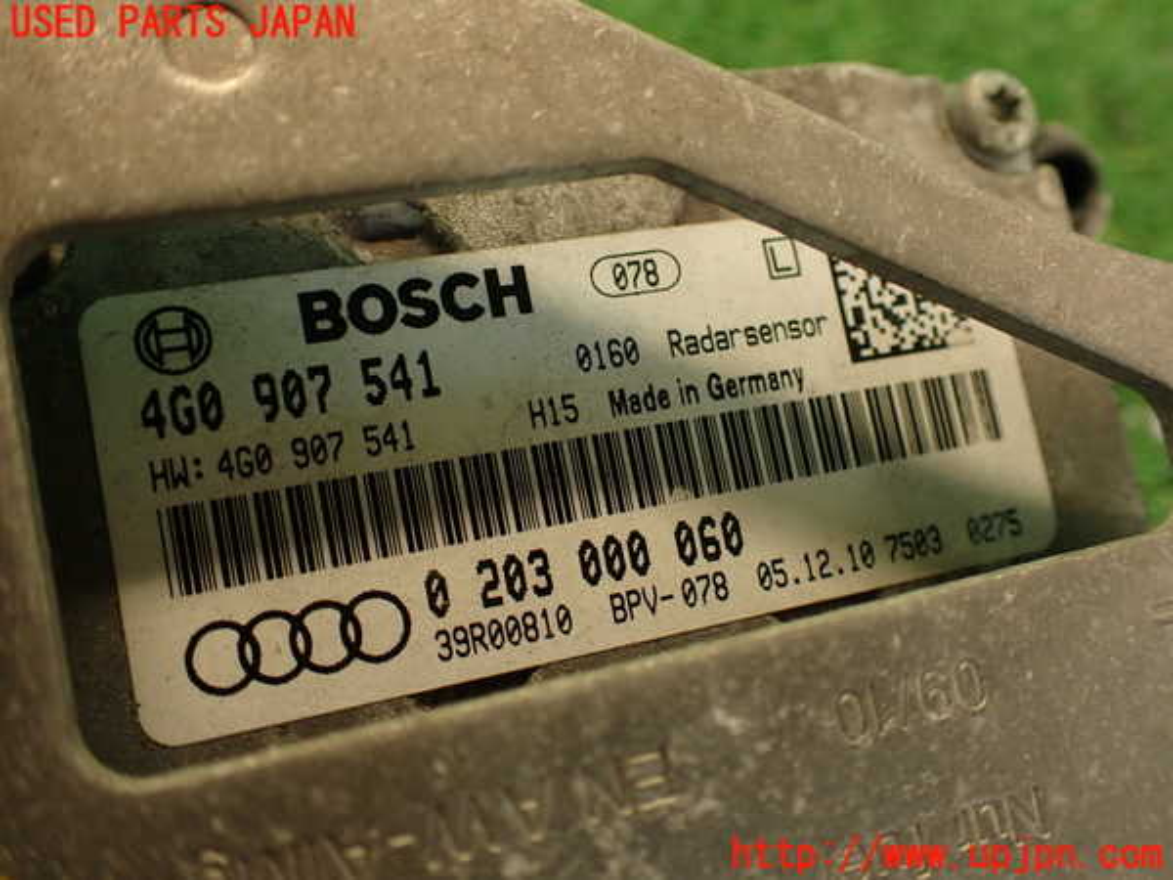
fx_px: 1084
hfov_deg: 56.8
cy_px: 440
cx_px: 586
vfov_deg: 44.2
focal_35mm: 32
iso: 200
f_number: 2.4
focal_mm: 5.79
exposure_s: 1/40
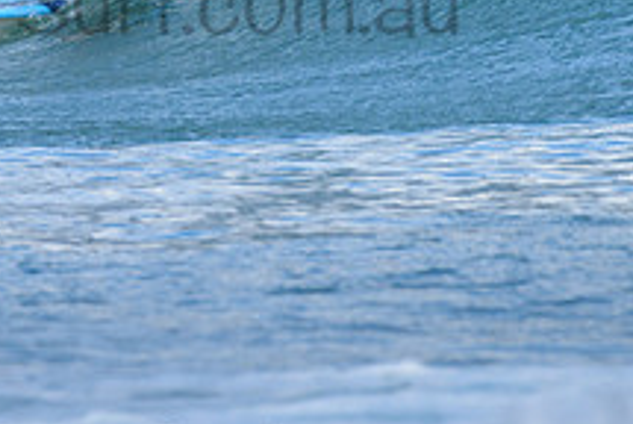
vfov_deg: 0.8
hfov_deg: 1.2
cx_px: -45
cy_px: -47
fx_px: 29052
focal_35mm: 1650
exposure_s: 1/2000
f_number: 5.6
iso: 450
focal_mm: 500
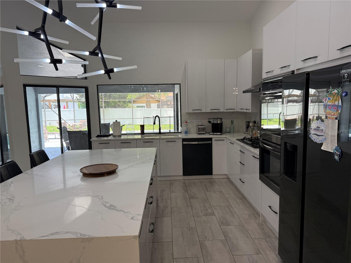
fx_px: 243
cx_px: 176
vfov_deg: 56.8
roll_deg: +1.2
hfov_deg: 71.6
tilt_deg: -6.2
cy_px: 132
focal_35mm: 24
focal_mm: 6.76
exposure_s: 1/235
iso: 160
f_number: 1.78
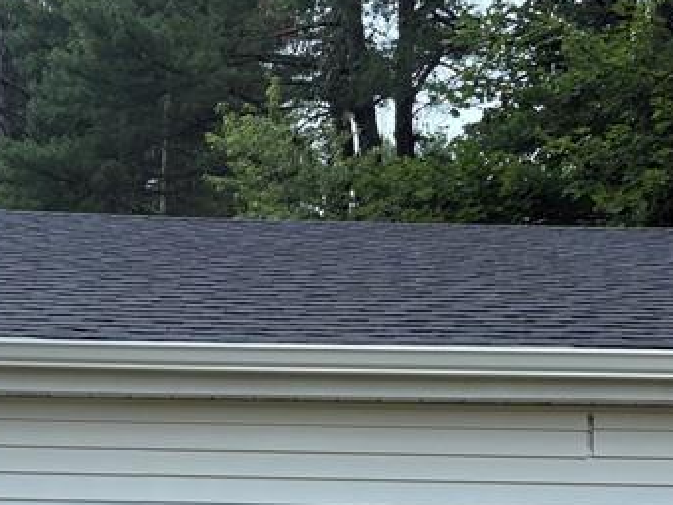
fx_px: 1517
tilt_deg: +3.3
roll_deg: -1.4
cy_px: 481
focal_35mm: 78
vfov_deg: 18.5
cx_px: 164
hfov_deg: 24.7
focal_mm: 5.96
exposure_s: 1/1099
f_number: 1.6
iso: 64
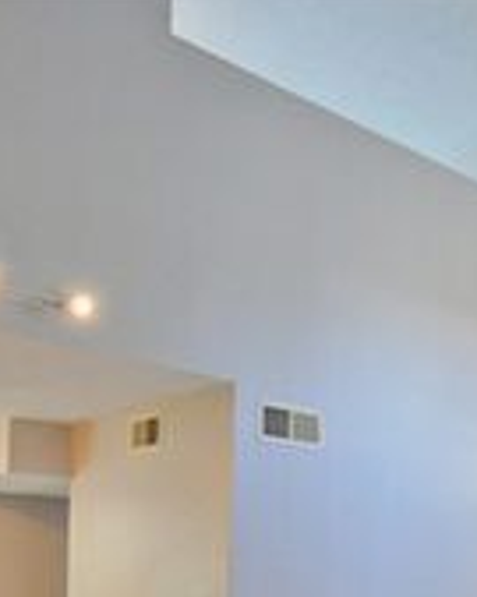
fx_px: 883
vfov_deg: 34.6
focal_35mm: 50
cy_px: 569
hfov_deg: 30.1
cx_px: 304
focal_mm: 12
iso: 400
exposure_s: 1/80
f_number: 4
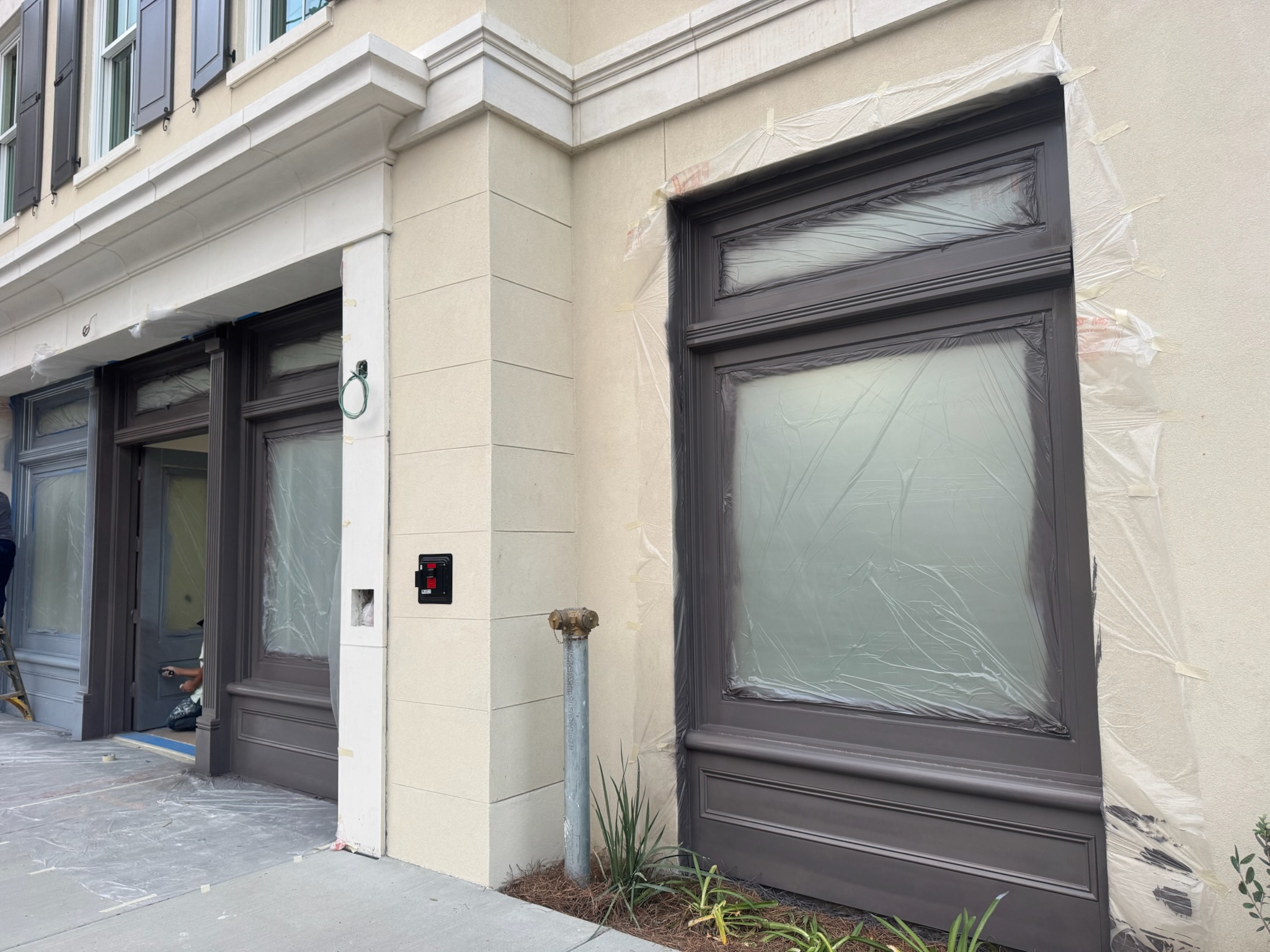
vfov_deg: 56.8
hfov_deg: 71.6
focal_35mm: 24
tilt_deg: +5.2
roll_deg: +0.7
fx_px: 881
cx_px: 635
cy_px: 476
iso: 125
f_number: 1.78
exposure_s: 1/120
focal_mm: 6.76
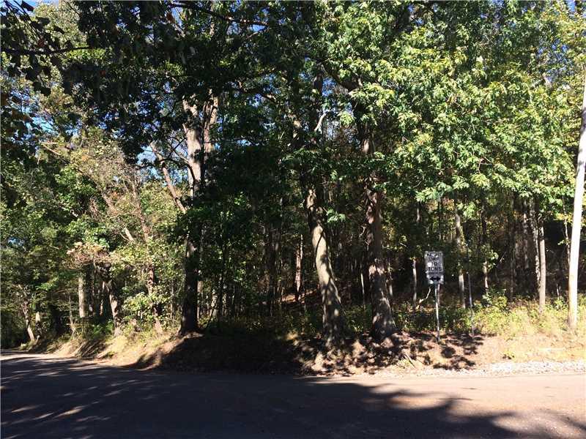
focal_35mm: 29
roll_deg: -1.4
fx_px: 491
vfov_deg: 48.2
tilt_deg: +9.3
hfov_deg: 61.7
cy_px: 220
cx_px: 293
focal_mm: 4.15
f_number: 2.2
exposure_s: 1/466
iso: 32
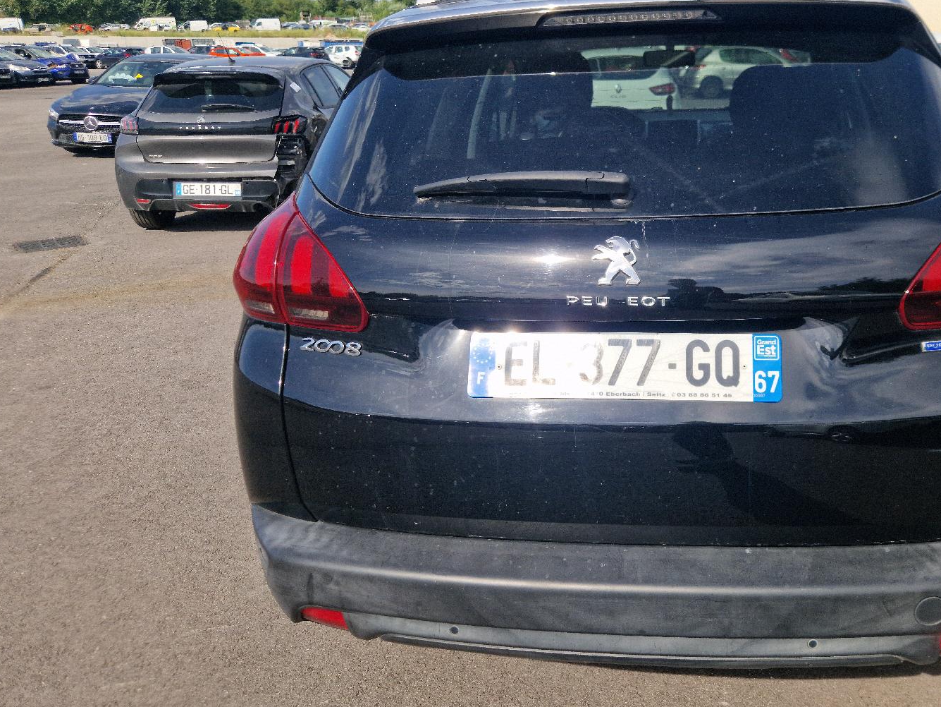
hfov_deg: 57.4
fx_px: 843
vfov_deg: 45.4
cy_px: 315
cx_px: 603
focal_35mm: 31
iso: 50
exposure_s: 1/1667
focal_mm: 5.4
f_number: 1.8
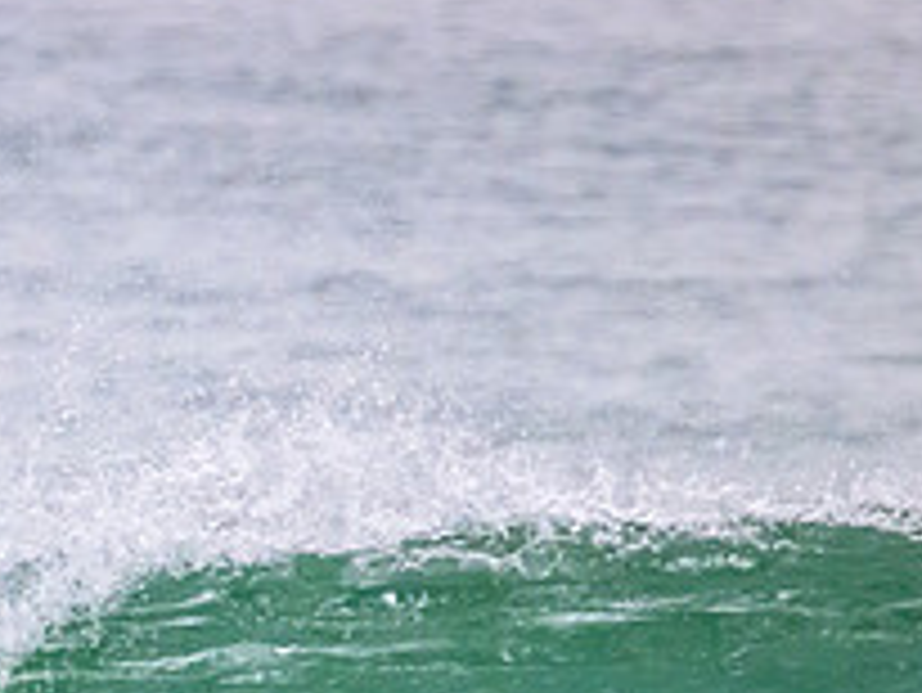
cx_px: -171
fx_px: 57912
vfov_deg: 0.7
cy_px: 839
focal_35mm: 2173
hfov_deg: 0.9
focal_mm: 800
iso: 11400
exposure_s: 1/1250
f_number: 11
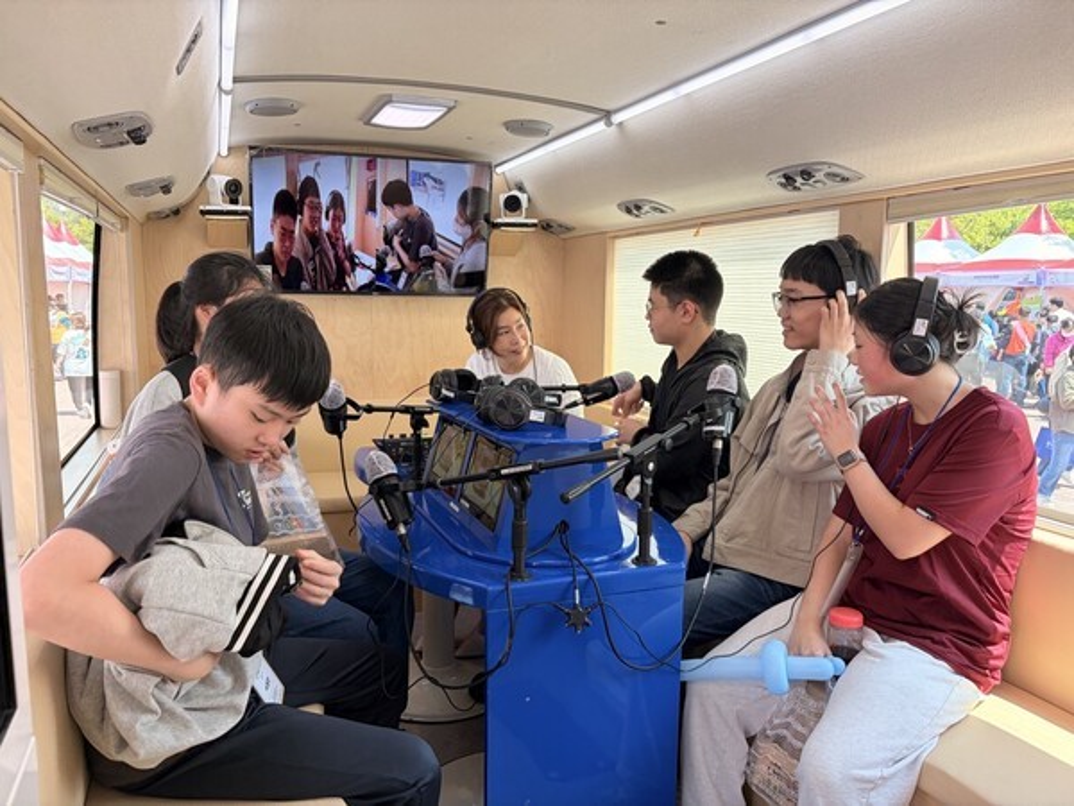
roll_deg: -0.7
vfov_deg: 53.1
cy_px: 403
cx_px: 537
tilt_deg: -8.7
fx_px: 807
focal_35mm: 26
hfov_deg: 67.3
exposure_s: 1/197
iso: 64
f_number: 1.6
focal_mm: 5.96
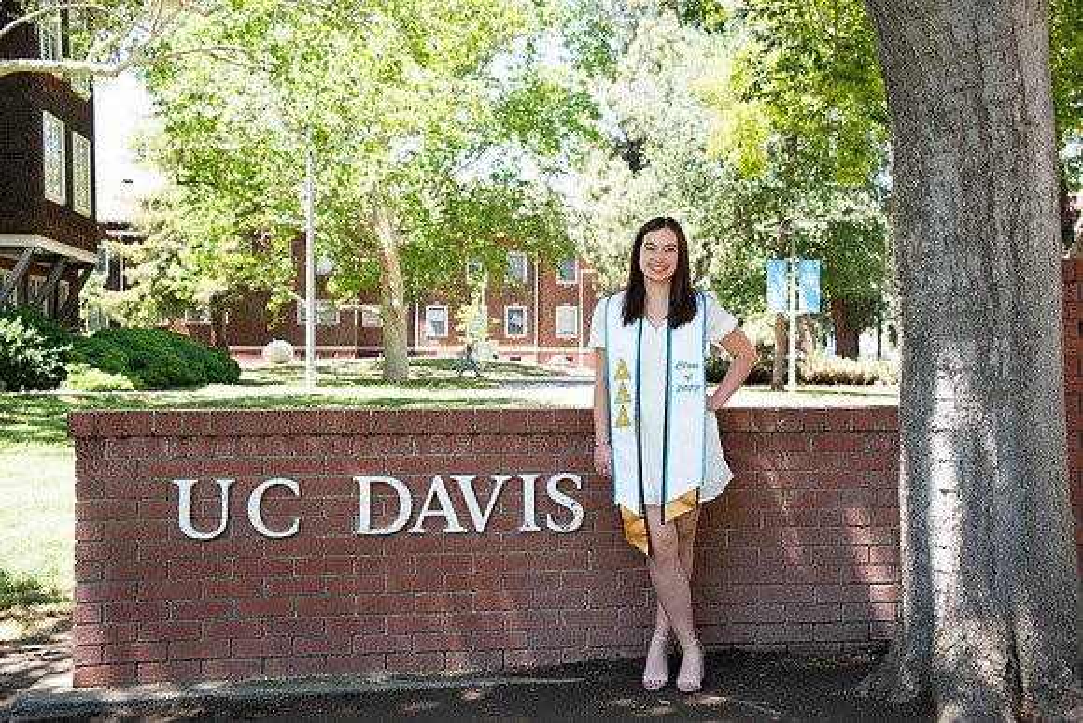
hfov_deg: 46.4
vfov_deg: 31.9
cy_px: 362
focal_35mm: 42
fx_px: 1264
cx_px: 542
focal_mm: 42
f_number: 5.6
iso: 640
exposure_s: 1/400
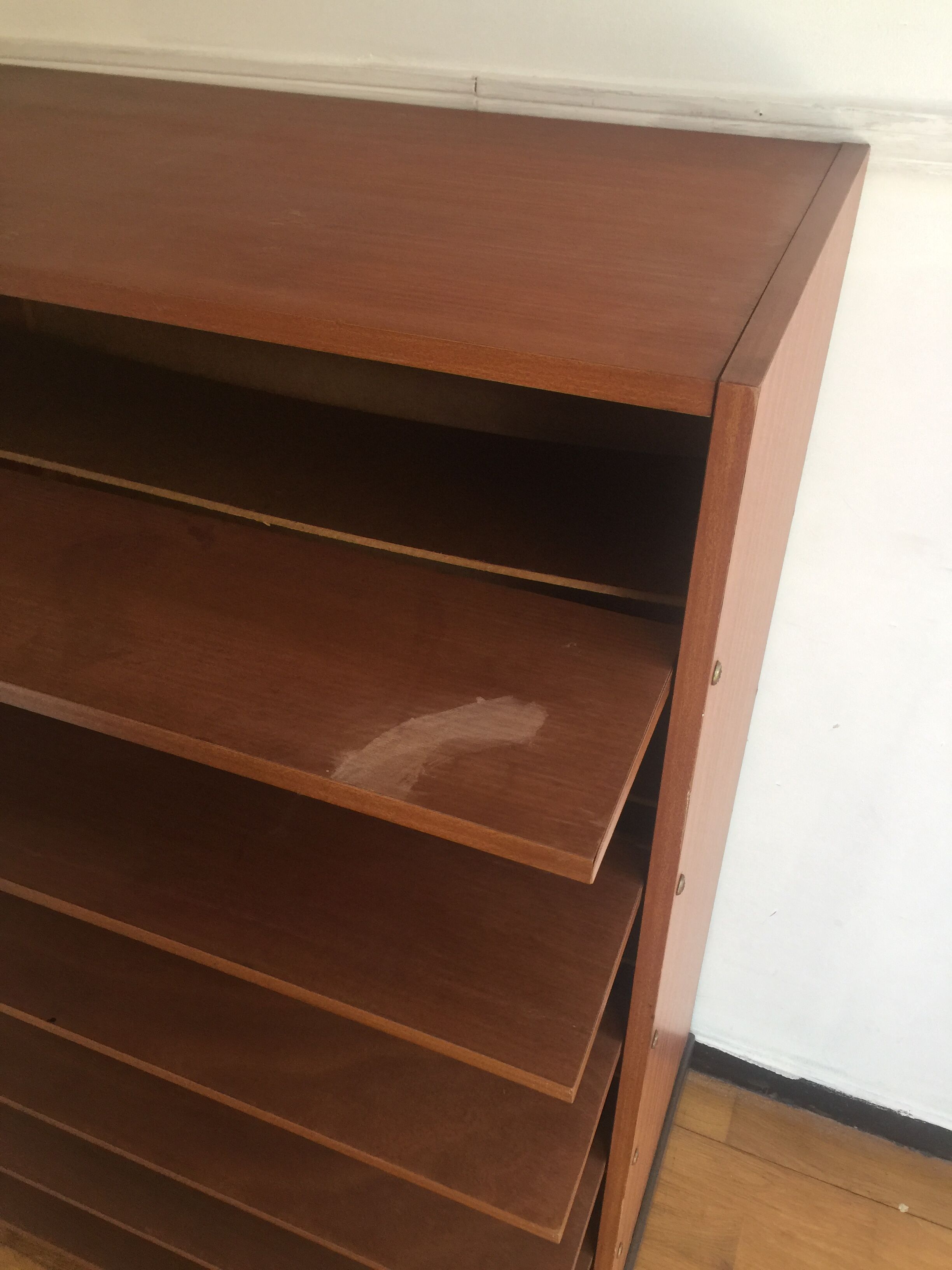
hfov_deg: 48.2
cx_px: 476
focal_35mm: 29
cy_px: 635
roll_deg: +1.3
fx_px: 1063
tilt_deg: -40.4
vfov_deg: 61.7
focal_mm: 4.15
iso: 50
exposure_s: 1/33
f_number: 2.2
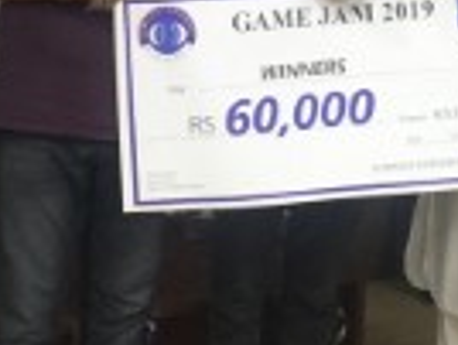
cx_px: 396
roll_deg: -4.7
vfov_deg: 10.7
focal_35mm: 138
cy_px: -20
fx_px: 1829
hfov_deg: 14.2
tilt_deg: -7.0
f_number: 2.2
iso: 80
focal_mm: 4.15
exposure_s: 1/17
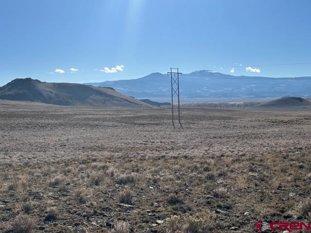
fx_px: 431
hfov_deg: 39.7
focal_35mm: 48
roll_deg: +1.5
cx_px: 156
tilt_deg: -2.0
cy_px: 116
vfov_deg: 30.3
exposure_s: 1/9804
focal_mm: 6.86
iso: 64
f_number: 1.78
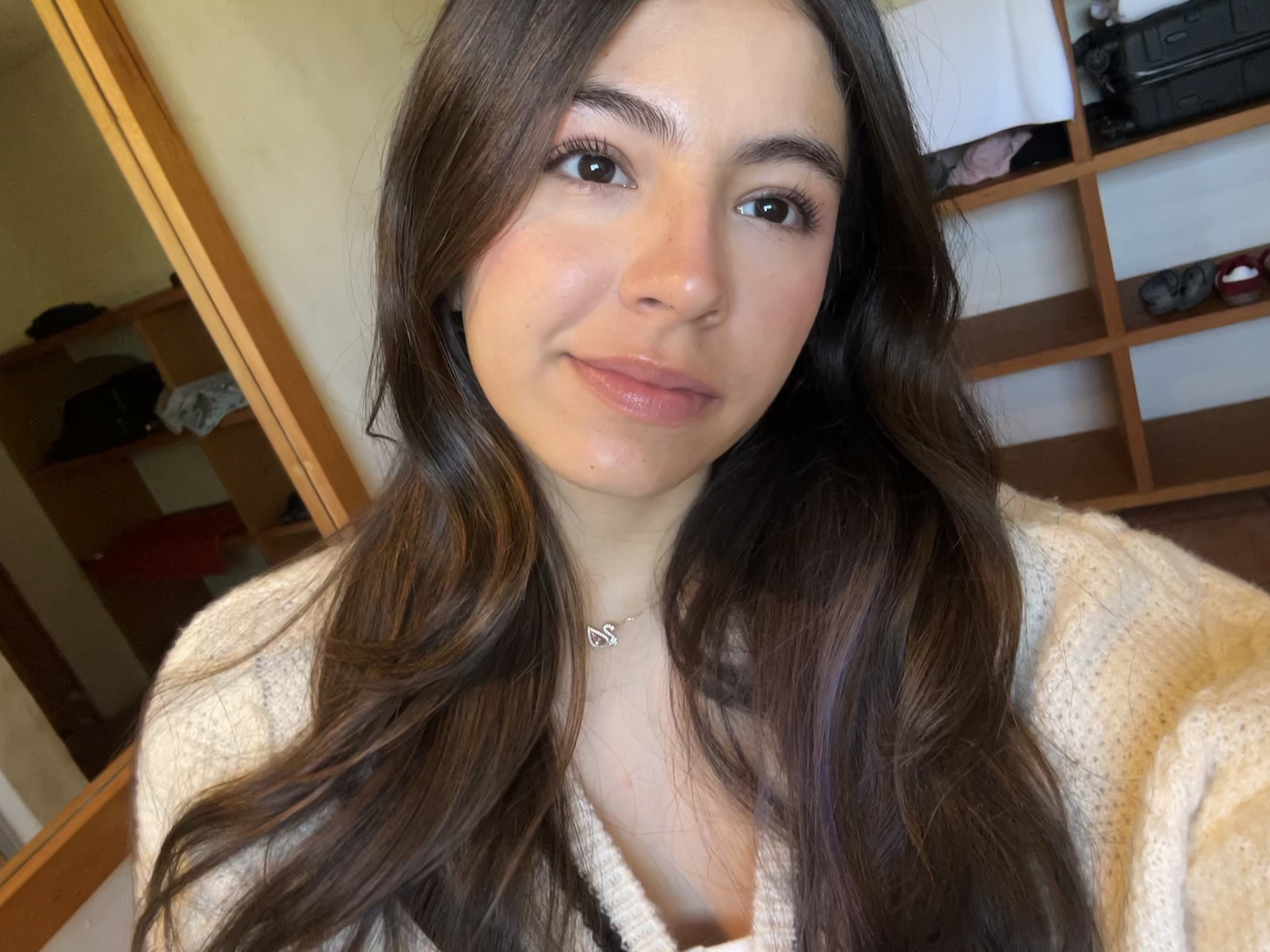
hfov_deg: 73.9
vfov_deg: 58.9
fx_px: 844
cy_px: 476
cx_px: 635
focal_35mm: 23
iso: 125
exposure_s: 1/60
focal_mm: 2.69
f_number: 1.9
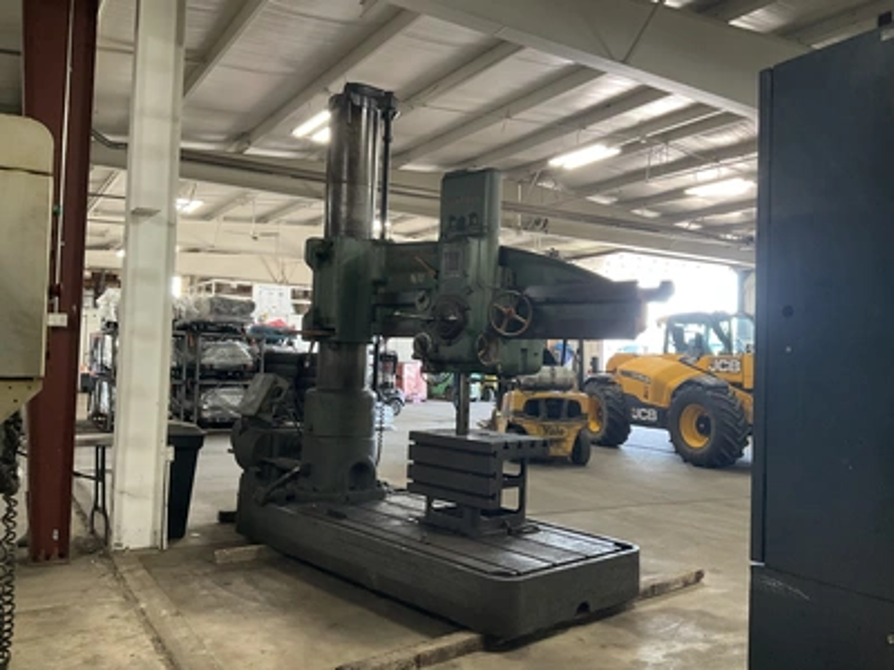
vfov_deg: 48.2
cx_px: 447
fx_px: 749
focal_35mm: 29
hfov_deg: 61.7
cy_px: 335
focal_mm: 3
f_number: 1.8
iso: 160
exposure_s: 1/60
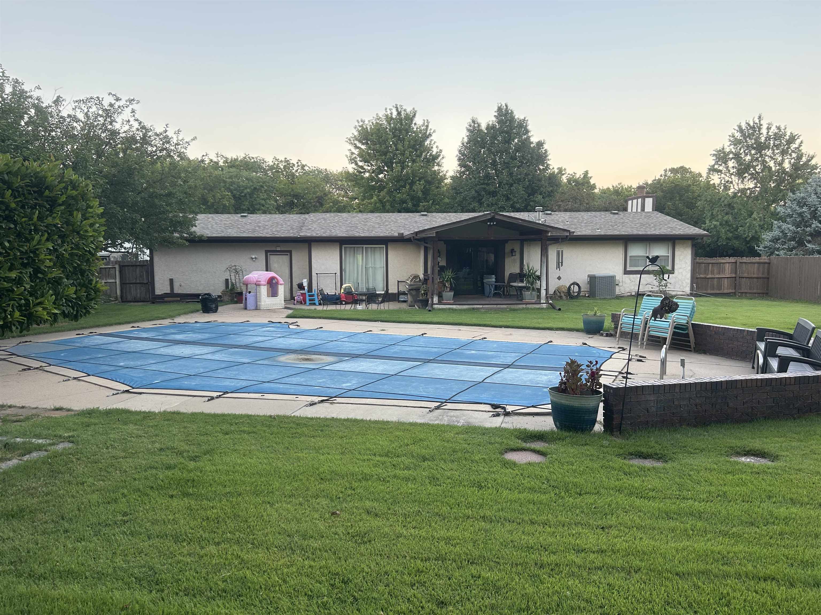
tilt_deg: -5.9
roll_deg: +0.0
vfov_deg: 53.1
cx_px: 410
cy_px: 308
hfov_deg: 67.3
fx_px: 617
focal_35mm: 26
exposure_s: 1/121
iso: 80
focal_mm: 5.7
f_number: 1.5
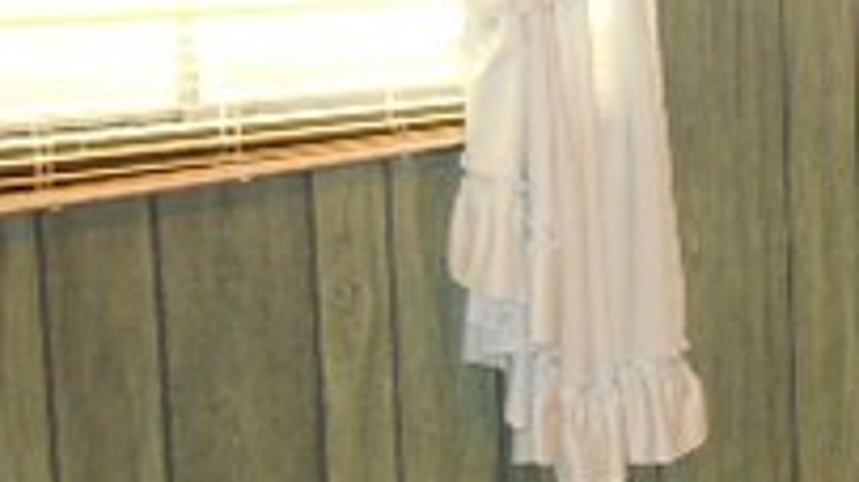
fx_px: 1958
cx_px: 1248
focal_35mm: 86
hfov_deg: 21.3
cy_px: 118
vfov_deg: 14.0
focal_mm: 4.5
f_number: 3.1
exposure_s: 1/25
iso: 560
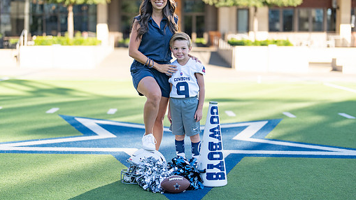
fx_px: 613
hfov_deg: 32.4
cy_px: 88
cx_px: 170
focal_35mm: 65
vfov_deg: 18.5
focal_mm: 50
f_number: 1.2
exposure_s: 1/2500
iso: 100
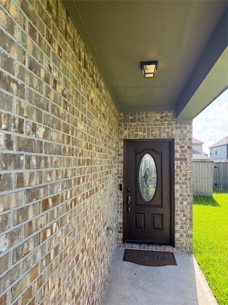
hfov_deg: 56.8
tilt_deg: +1.7
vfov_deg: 71.6
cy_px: 152
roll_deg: -0.4
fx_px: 211
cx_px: 114
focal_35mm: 24
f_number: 1.78
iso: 80
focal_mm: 6.76
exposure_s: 1/609
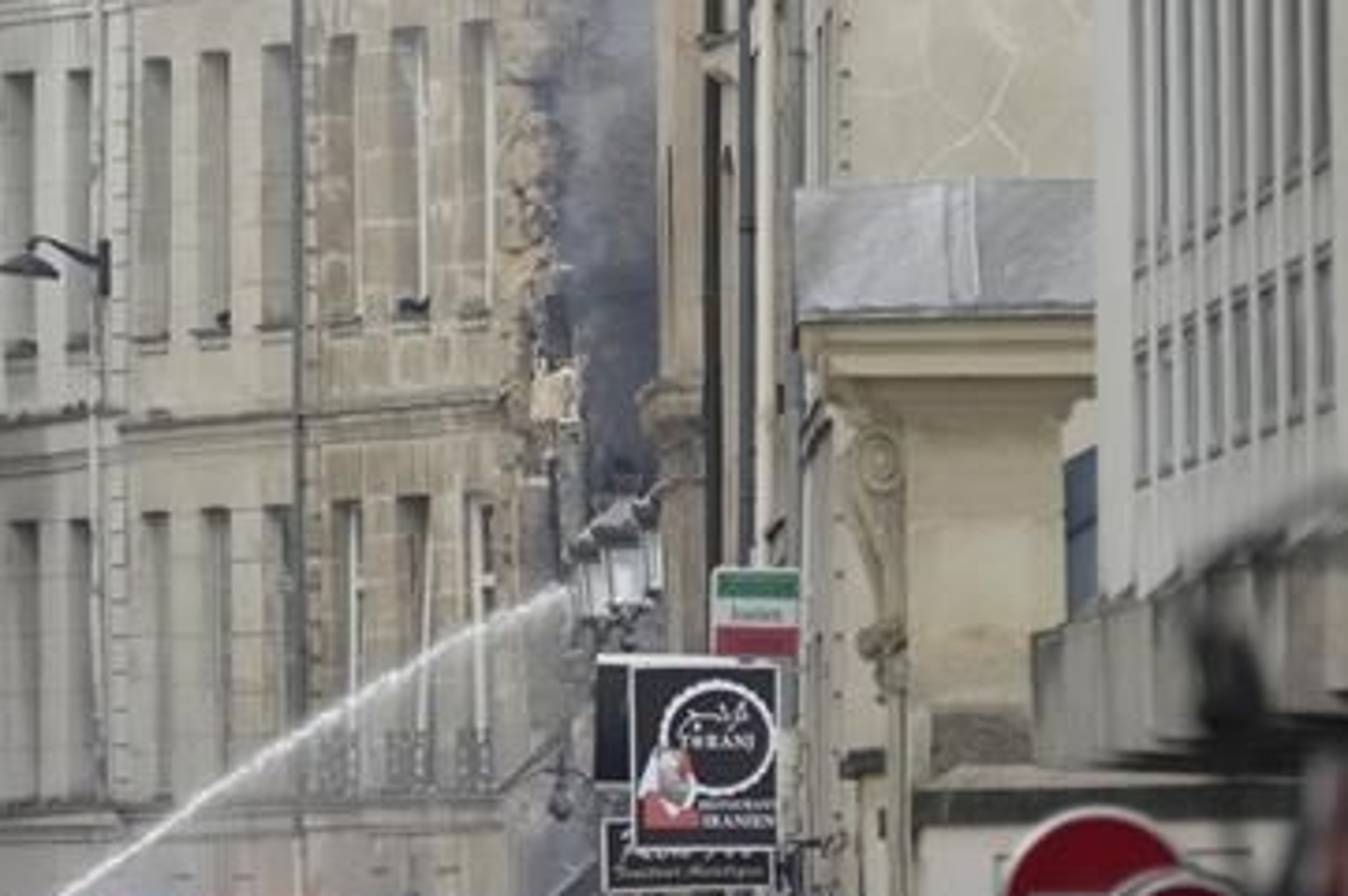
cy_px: 685
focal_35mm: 1081
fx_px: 40440
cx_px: 579
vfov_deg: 1.3
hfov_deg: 1.9
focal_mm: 400
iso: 3200
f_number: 6.3
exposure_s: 1/1000
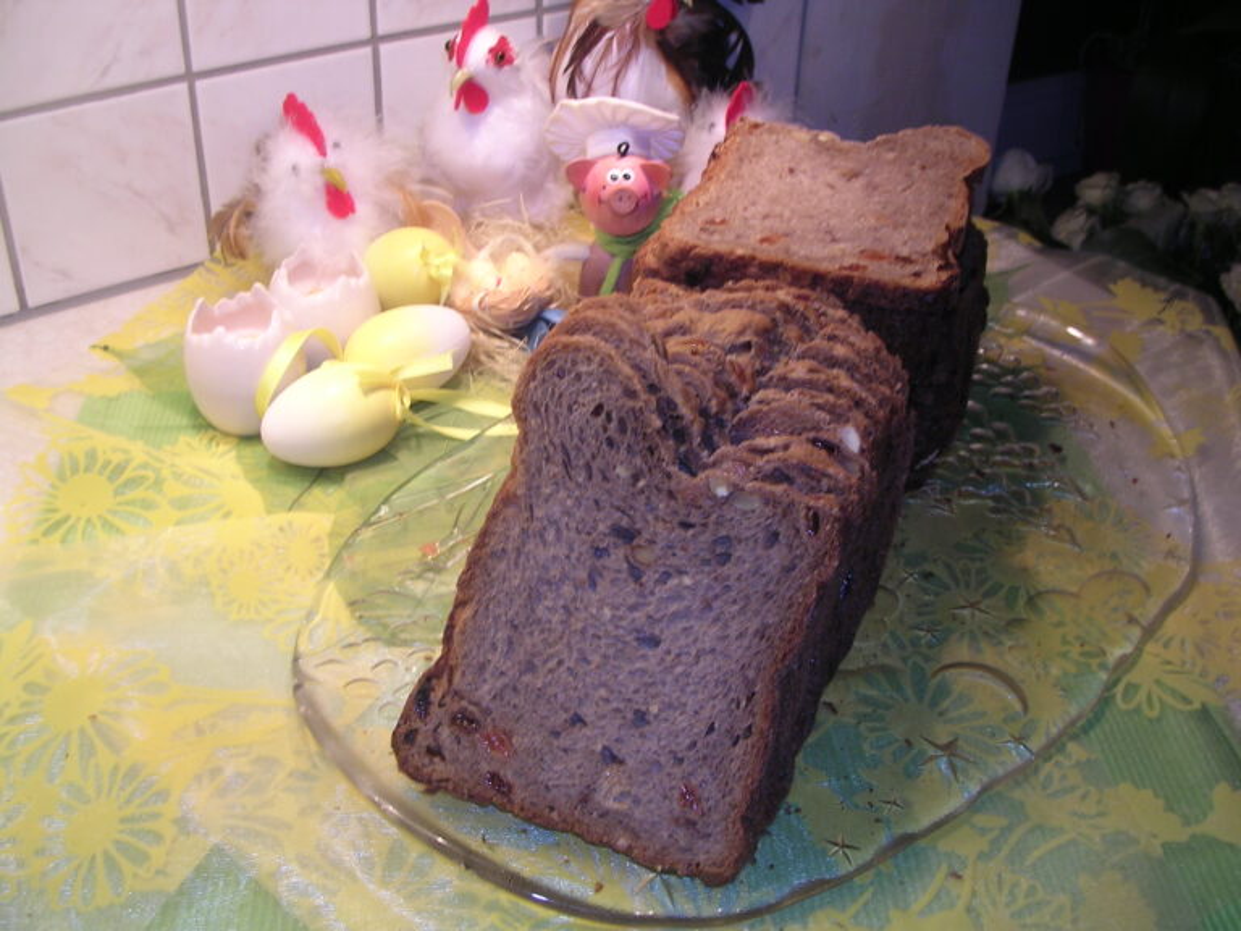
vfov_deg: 37.7
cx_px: 620
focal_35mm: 38
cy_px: 466
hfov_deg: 49.0
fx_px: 1362
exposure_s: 1/30.3
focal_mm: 5.8
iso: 100
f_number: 2.8
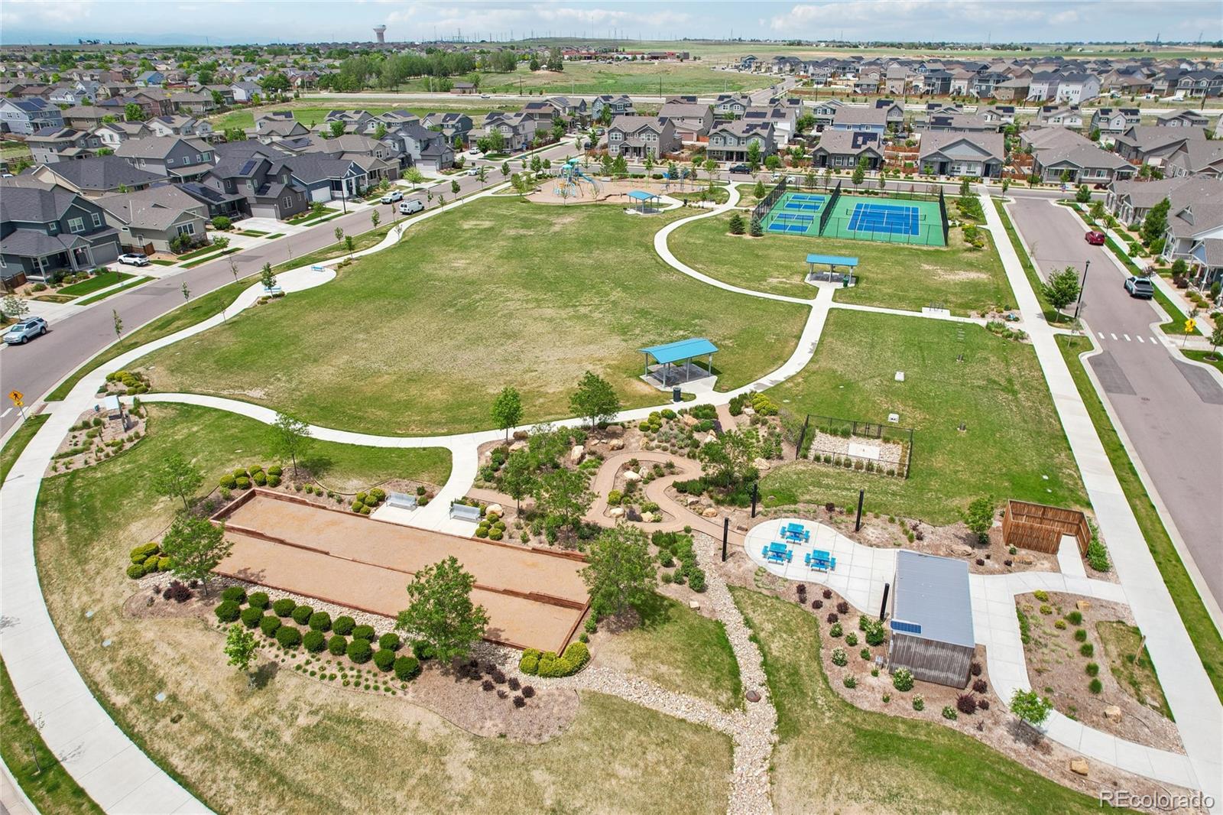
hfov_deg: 78.6
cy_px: 408
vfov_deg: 57.2
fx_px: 747
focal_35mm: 22
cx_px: 612
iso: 110
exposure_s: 1/500
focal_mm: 8.4
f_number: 2.8
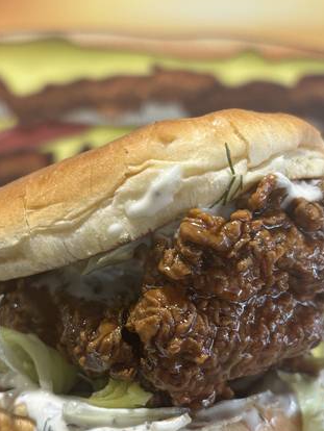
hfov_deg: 31.5
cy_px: 273
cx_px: 133
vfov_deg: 40.9
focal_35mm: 46
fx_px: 573
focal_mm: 5.96
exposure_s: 1/120
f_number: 1.6
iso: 80
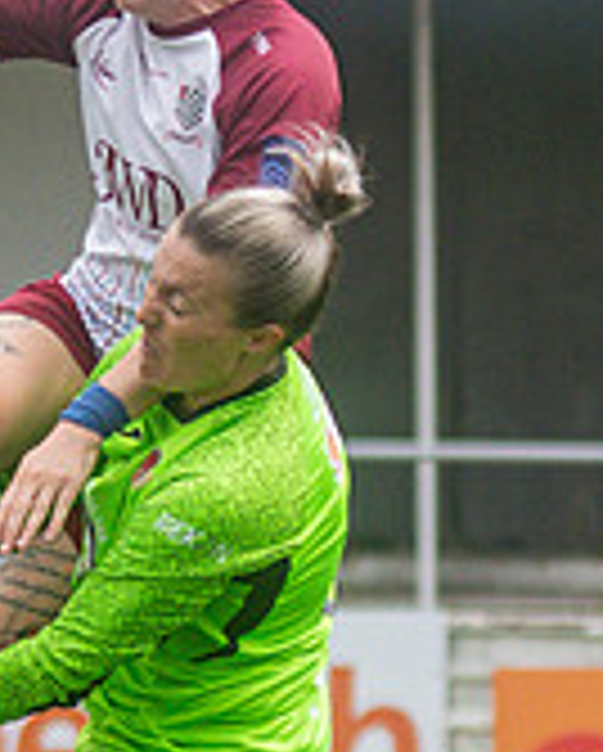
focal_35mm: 897
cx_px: 702
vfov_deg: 2.2
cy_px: 434
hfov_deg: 1.7
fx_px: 19974
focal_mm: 120
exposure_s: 1/1000
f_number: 4
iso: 360
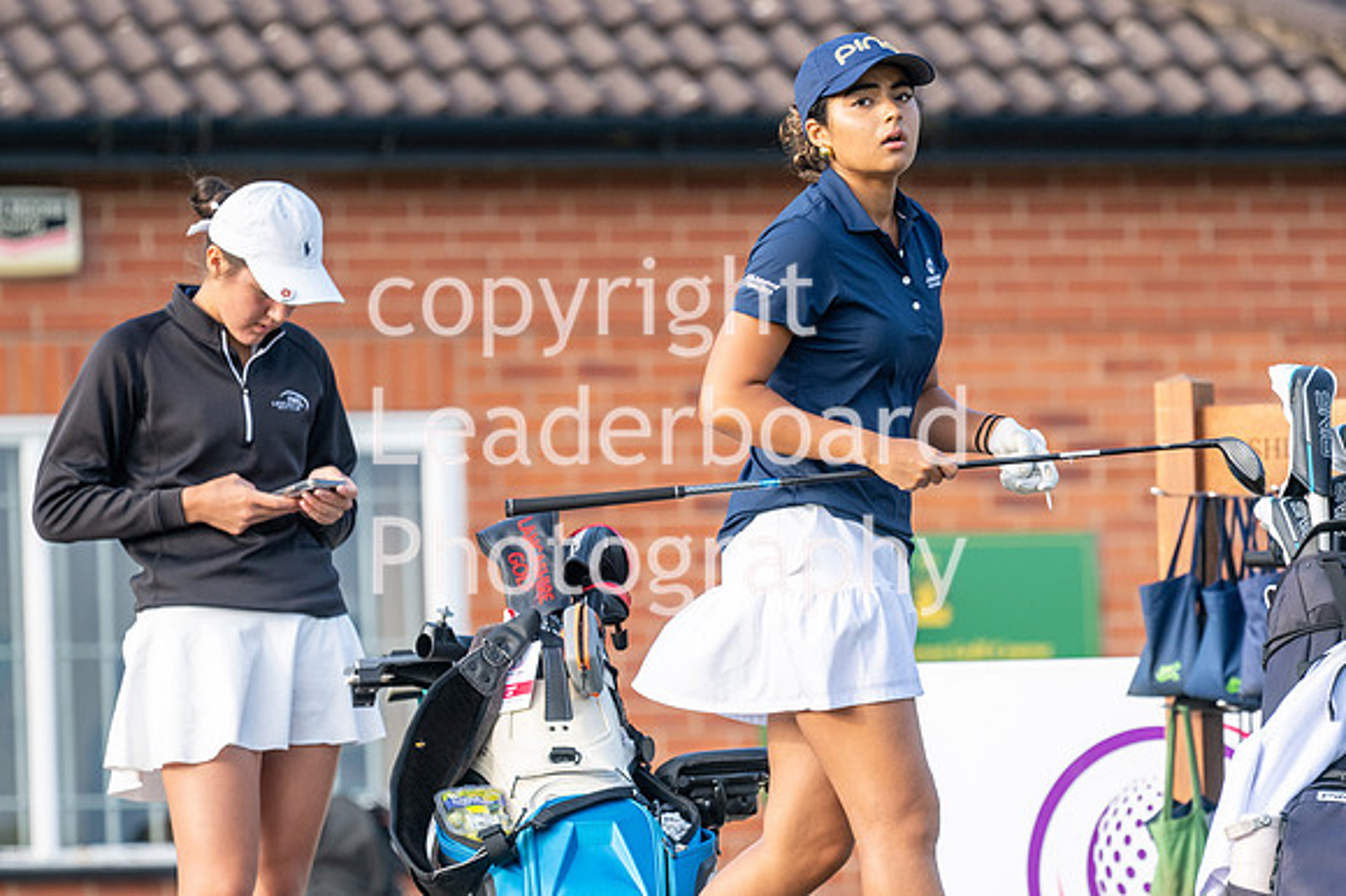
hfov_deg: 4.6
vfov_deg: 3.1
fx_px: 16815
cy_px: 448
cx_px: 673
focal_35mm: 450
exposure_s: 1/800
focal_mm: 300
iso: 400
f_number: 5
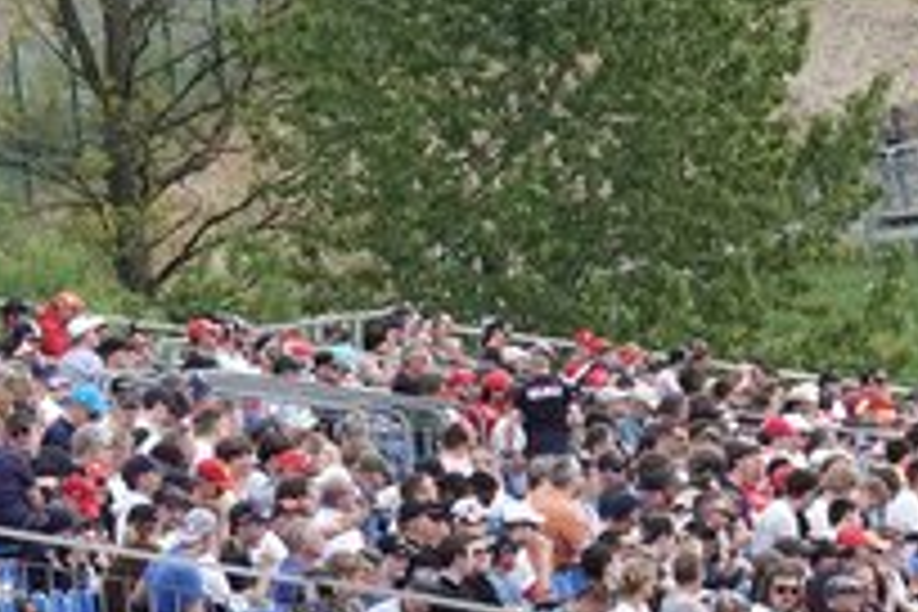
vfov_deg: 2.5
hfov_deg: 3.8
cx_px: 266
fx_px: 13896
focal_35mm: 545
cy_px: 500
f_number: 4
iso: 320
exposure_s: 1/800
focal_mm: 90.45
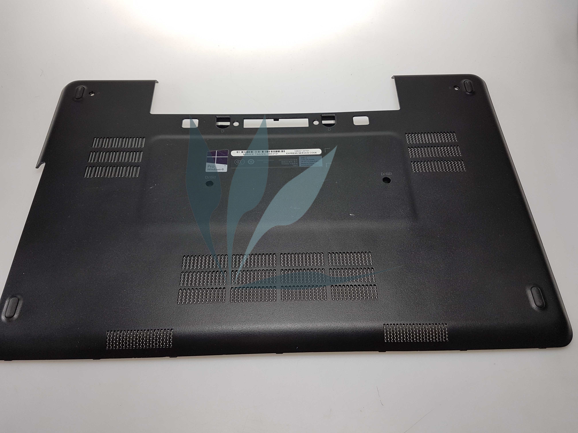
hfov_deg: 67.3
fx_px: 434
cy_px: 216
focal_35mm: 26
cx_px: 289
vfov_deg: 53.1
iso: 50
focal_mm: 4.2
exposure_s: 1/100
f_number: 1.7
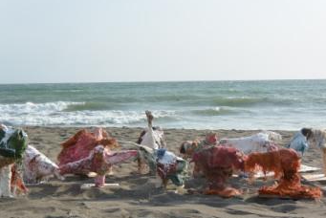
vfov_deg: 20.3
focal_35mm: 67
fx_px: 607
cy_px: 138
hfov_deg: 30.0
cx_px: 183
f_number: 5.6
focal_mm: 19.2
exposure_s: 1/1000
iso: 160
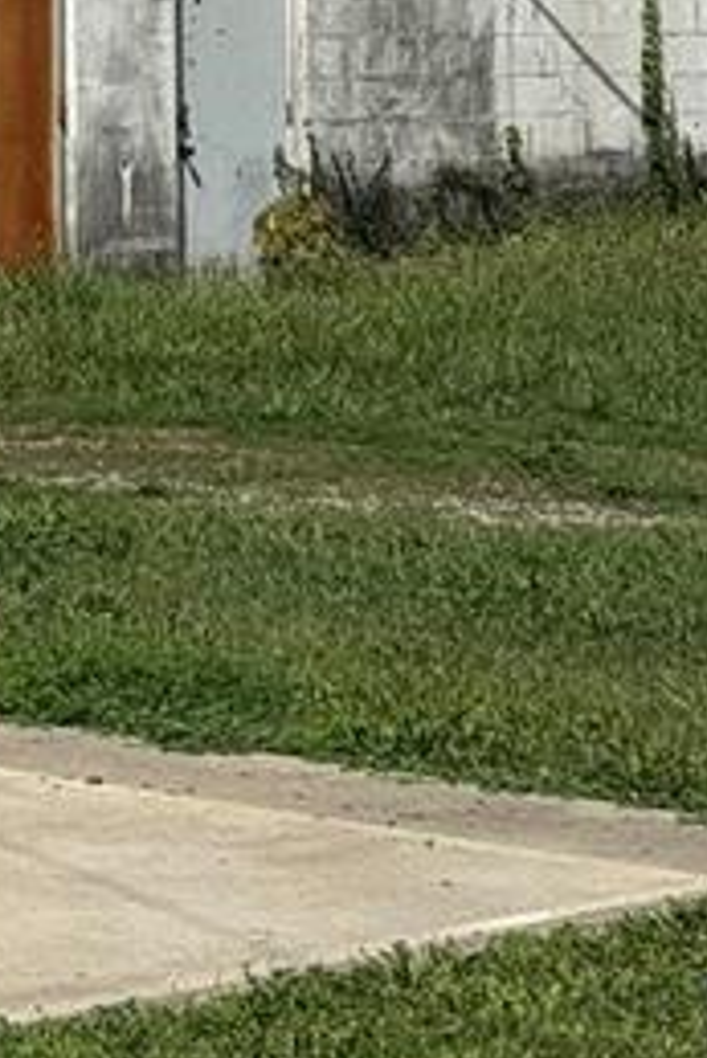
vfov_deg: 10.1
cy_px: -466
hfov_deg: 6.6
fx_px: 5795
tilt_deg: +4.3
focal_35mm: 197
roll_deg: +0.0
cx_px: -977
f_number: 1.78
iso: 80
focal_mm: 6.76
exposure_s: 1/9901
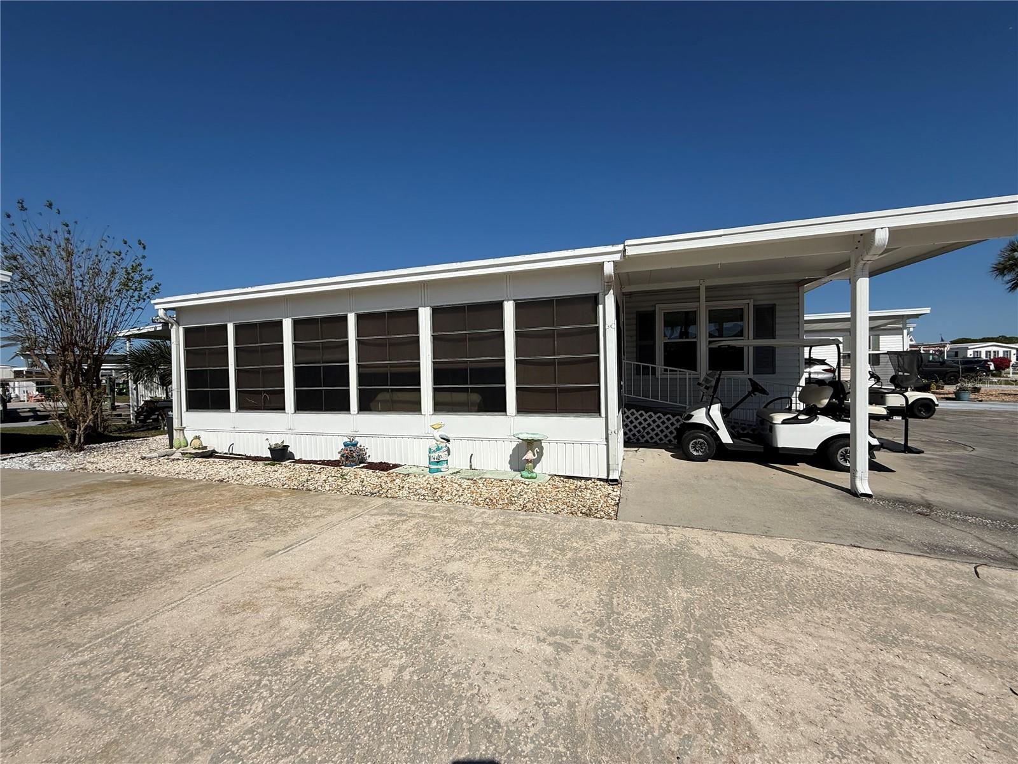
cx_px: 509
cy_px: 382
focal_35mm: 14
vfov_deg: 85.7
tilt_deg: -0.7
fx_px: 412
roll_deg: +0.7
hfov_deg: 102.1
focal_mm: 2.22
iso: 50
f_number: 2.2
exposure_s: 1/5618
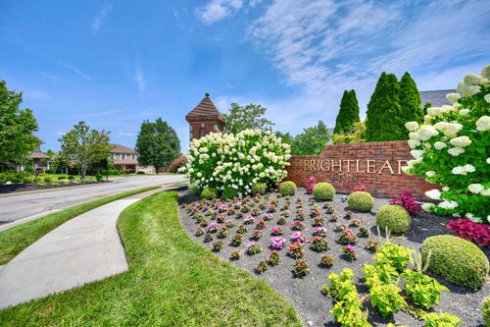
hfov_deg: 104.3
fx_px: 190
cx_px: 245
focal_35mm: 14
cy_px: 164
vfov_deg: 81.2
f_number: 6.3
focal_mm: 14
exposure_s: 1/200
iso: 100
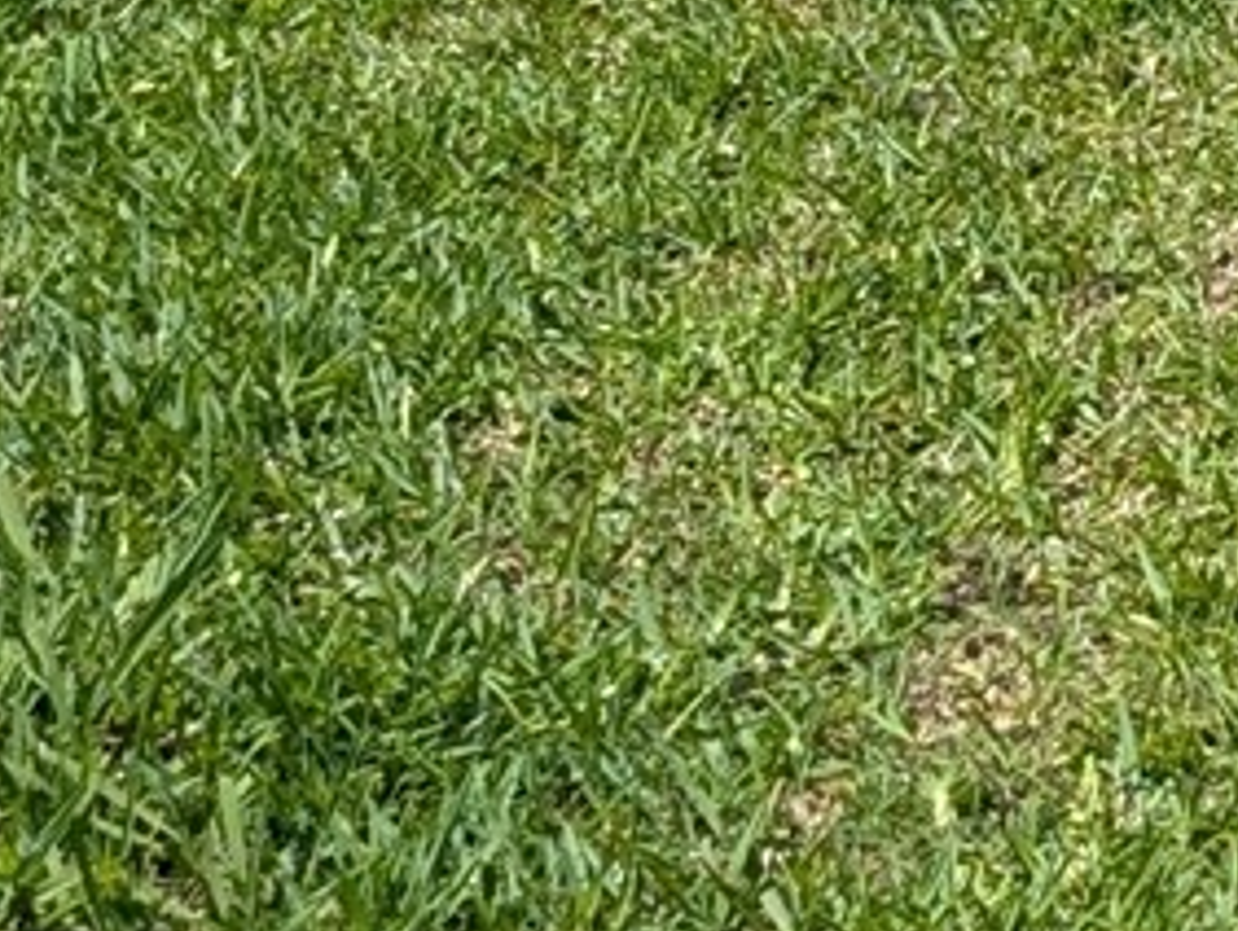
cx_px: 1706
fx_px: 6228
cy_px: -1862
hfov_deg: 11.0
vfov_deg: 7.5
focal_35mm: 174
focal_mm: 6.9
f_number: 1.68
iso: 19
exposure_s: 1/1167
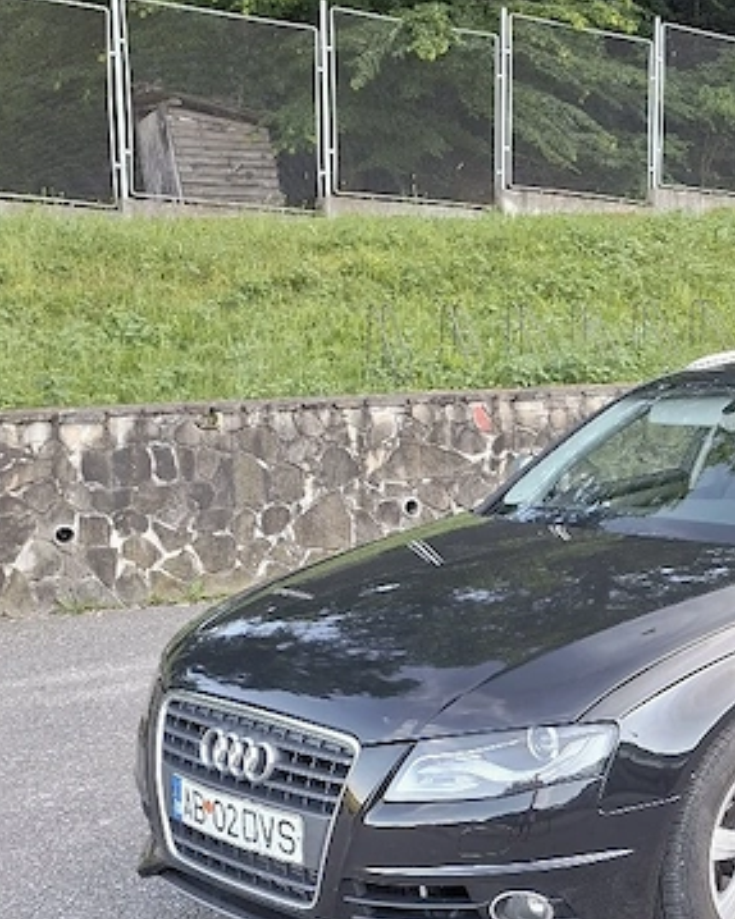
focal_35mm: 50
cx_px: 668
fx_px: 1360
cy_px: 607
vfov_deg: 37.0
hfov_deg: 29.0
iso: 50
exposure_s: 1/100
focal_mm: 5.54
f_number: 1.8
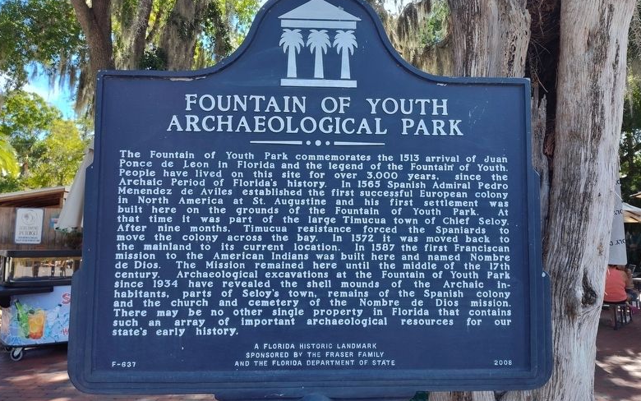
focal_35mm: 25
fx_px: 437
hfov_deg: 72.5
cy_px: 189
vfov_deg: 49.3
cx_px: 317
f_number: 1.8
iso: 100
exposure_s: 1/297
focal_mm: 5.56
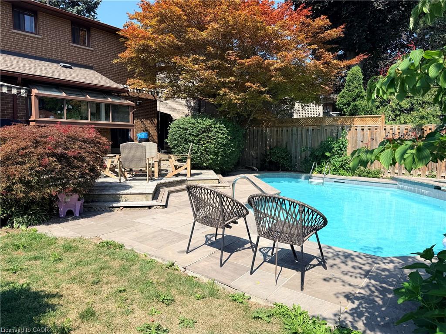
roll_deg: -0.8
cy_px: 167
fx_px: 309
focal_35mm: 24
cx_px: 223
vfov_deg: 56.8
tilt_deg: -6.5
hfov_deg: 71.6
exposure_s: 1/3145
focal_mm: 6.76
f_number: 1.78
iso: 80
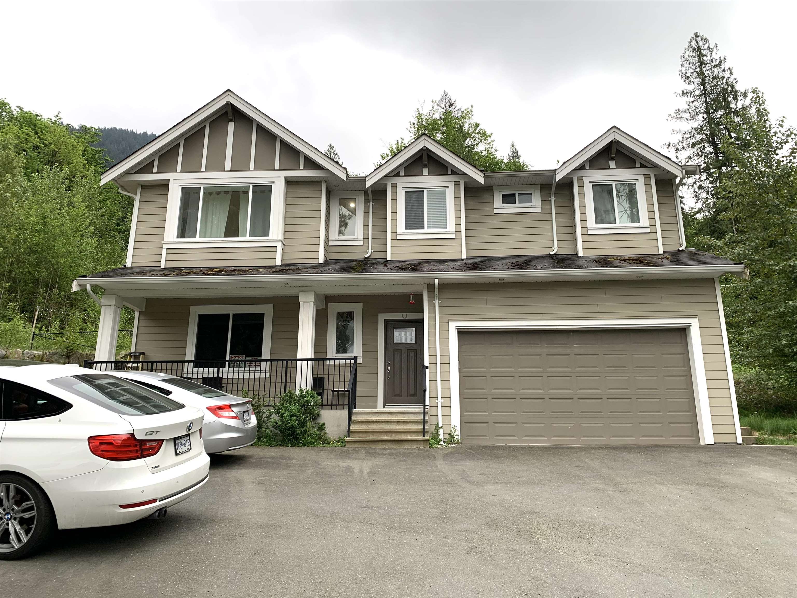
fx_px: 599
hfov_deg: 67.3
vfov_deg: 53.1
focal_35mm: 26
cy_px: 299
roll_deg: -0.8
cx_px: 398
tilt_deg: +14.9
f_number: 1.8
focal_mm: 4.25
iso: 40
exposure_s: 1/122
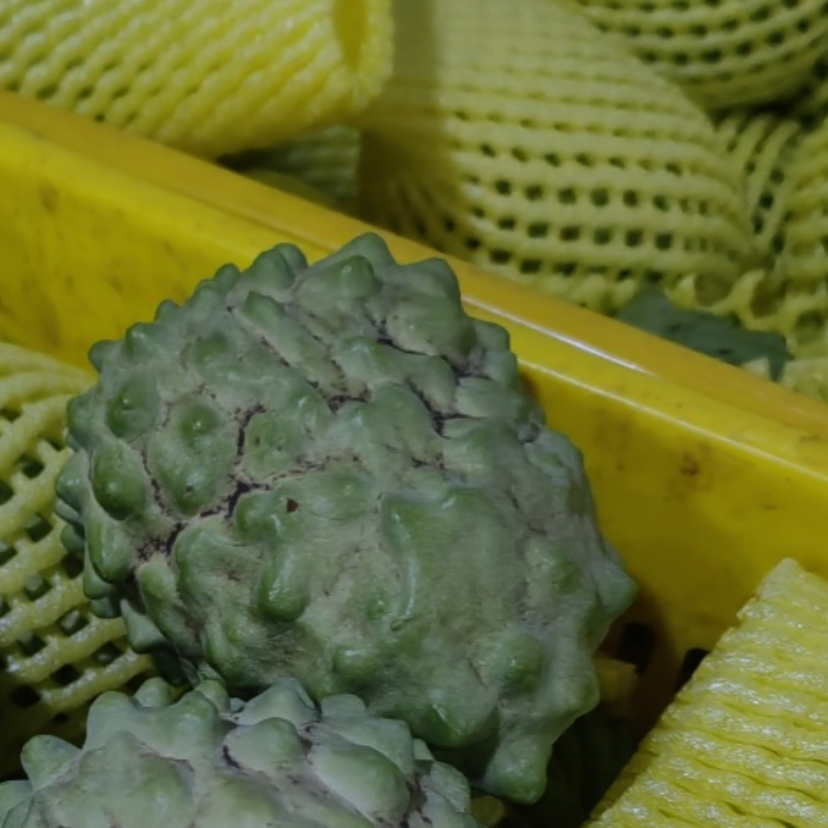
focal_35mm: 54
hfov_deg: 31.0
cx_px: 199
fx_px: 1461
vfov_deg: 28.9
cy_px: 889
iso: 1250
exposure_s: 1/250
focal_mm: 5.54
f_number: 1.8
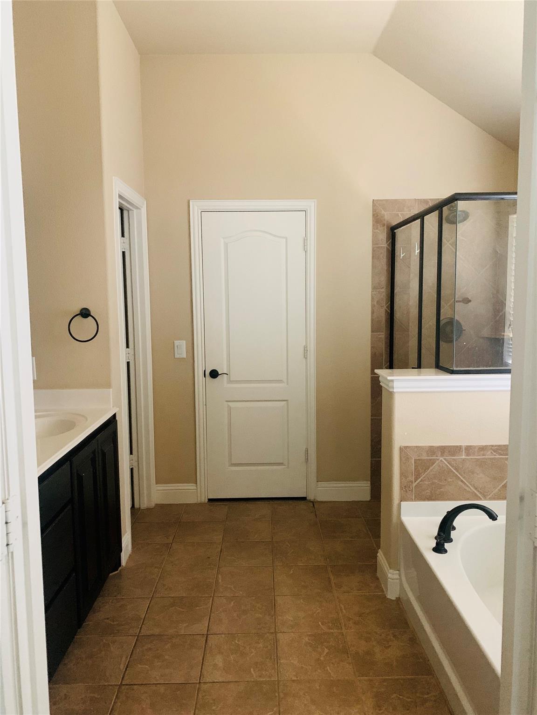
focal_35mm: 26
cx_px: 268
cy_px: 358
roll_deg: +0.9
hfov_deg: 53.1
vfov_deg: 67.3
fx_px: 538
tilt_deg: -5.7
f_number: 1.8
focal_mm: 4.25
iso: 640
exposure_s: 1/30
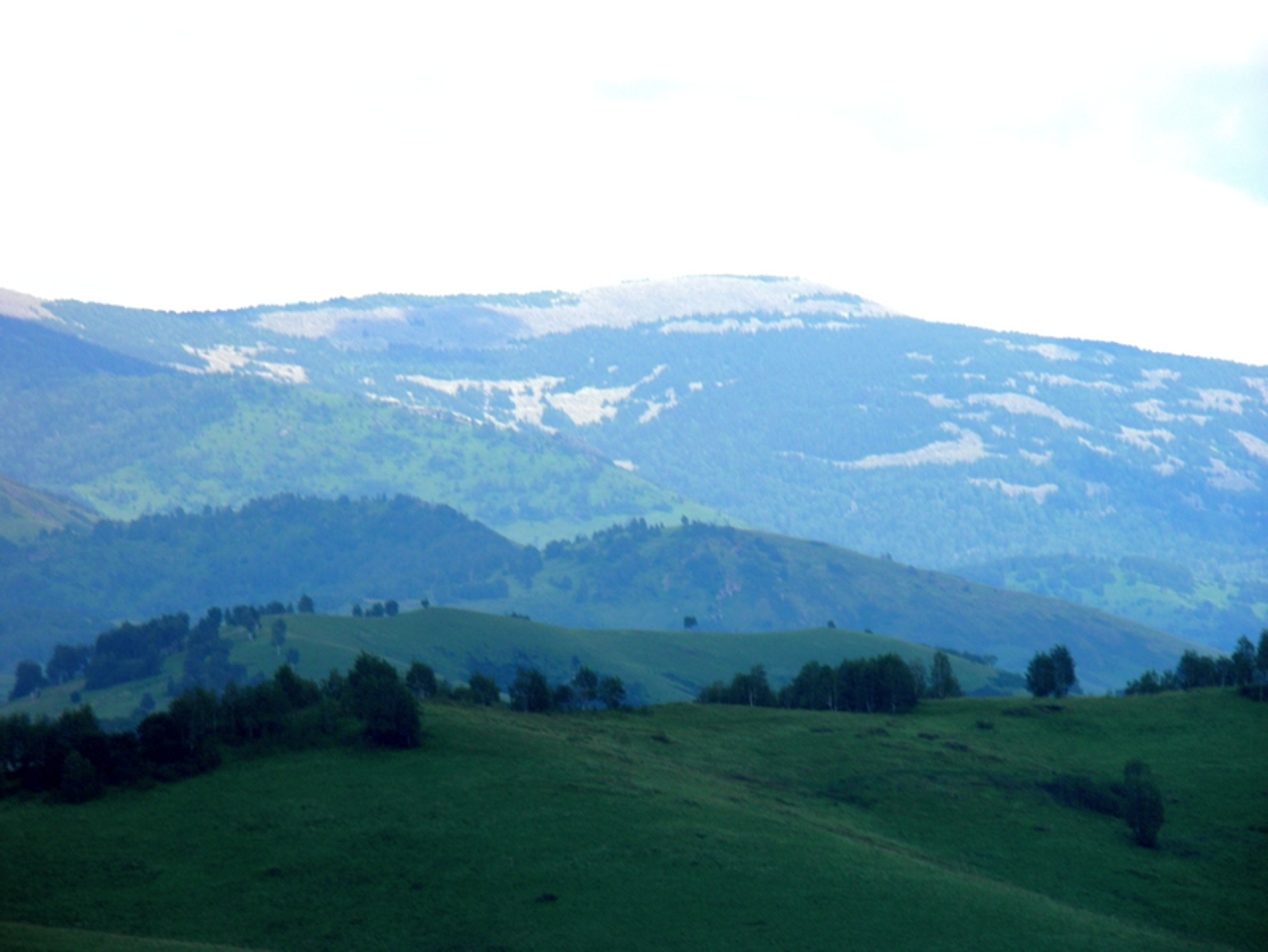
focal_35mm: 370
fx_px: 13559
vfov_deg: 4.0
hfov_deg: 5.4
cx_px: 634
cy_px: 476
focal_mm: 66.5
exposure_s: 1/200
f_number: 4.9
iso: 50
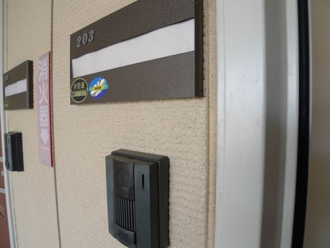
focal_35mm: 24
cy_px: 124
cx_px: 165
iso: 125
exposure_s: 1/30
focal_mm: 5.1
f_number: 2
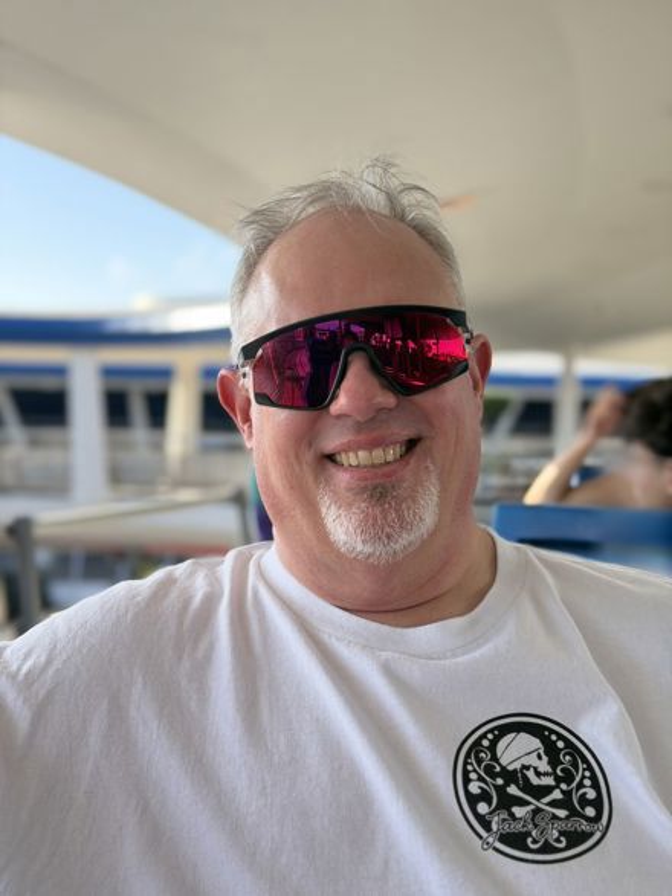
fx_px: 1243
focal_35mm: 48
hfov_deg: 30.3
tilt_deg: -1.9
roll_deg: -0.6
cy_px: 448
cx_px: 336
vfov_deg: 39.7
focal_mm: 6.76
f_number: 1.78
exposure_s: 1/951
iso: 100
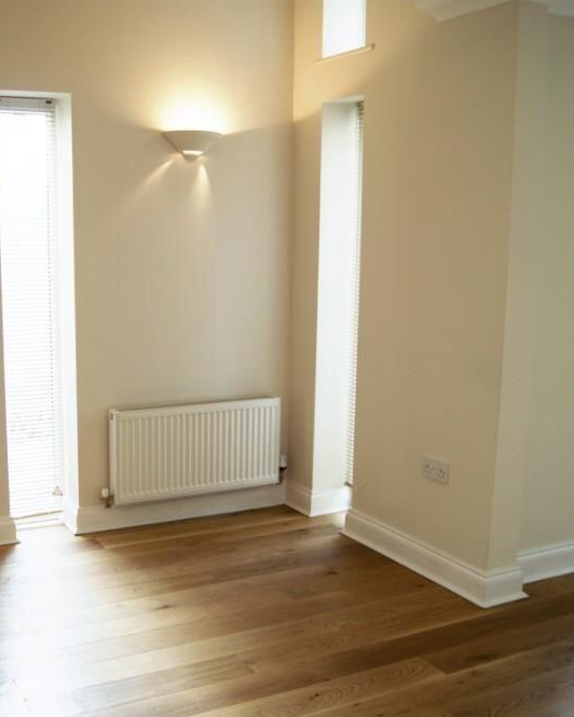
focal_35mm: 39
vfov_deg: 46.8
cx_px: 150
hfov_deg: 37.4
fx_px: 828
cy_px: 364
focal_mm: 18
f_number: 4
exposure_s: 1/30
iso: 100
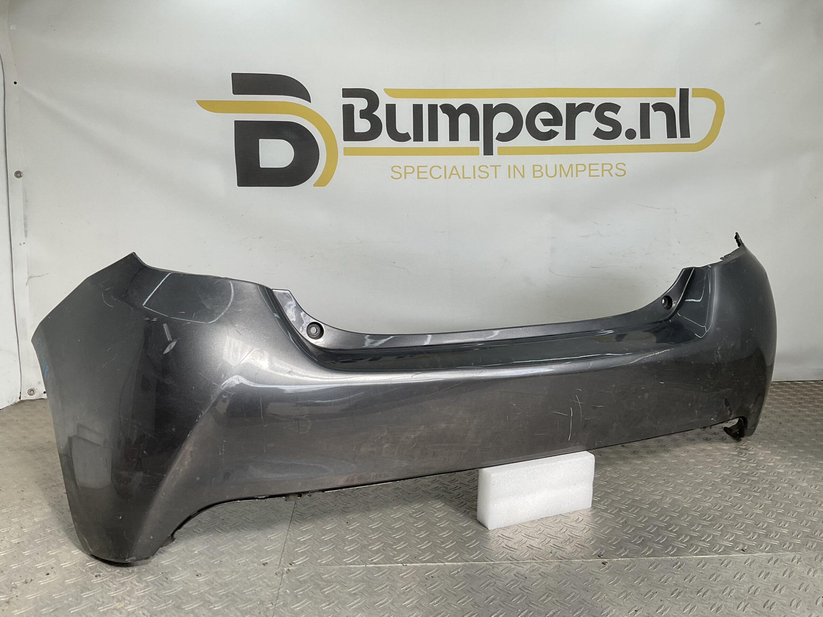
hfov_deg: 61.7
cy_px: 308
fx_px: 689
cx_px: 412
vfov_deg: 48.2
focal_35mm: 29
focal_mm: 3
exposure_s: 1/346
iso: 16
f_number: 1.8
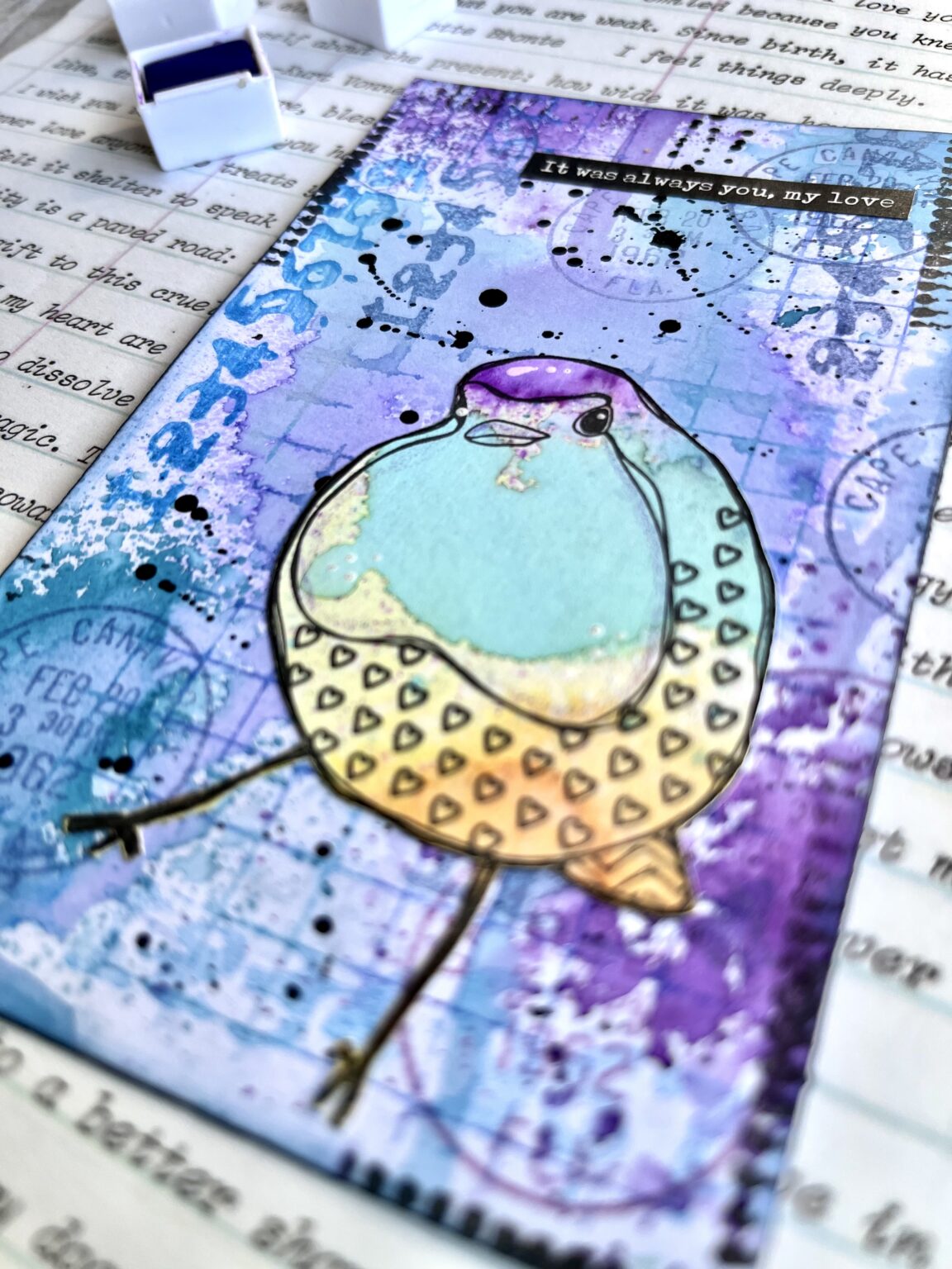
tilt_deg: -58.0
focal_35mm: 26
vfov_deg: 67.3
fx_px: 953
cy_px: 634
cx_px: 476
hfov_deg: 53.1
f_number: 1.6
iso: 50
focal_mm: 5.1
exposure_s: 1/442
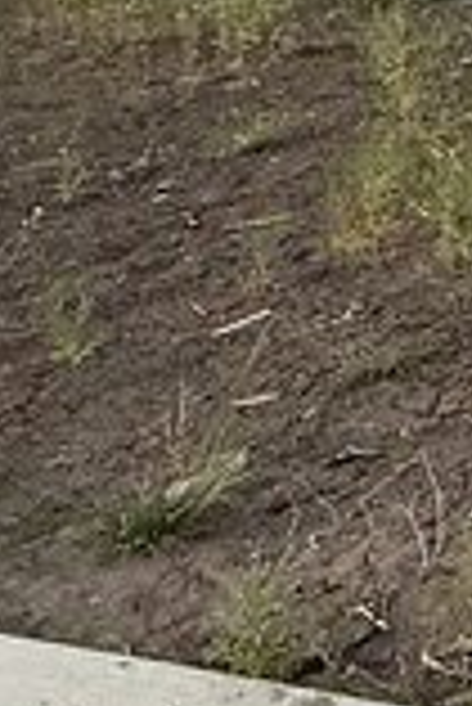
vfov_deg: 19.6
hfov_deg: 10.0
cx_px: 1492
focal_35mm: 95
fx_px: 1864
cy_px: -234
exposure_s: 1/99
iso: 125
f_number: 2.2
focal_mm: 2.22
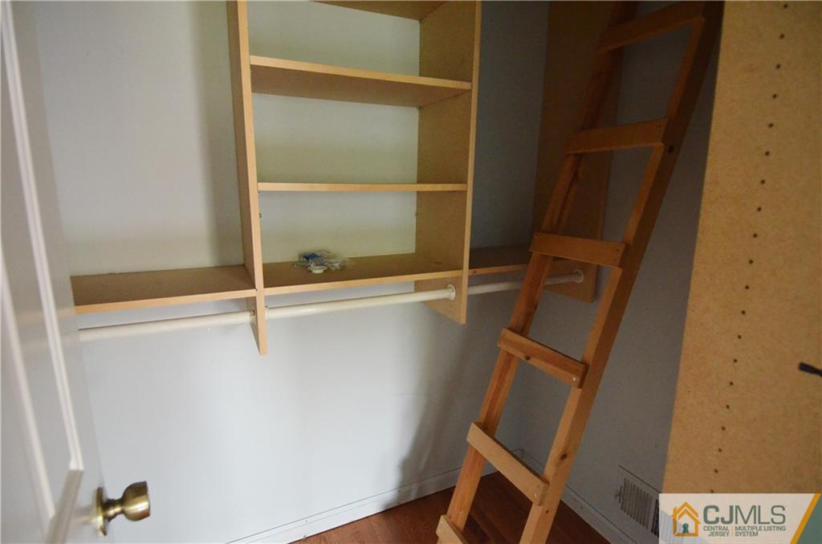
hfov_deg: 90.2
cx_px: 411
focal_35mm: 18
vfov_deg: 67.1
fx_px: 410
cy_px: 272
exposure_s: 1/60
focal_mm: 12
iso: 3200
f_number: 4
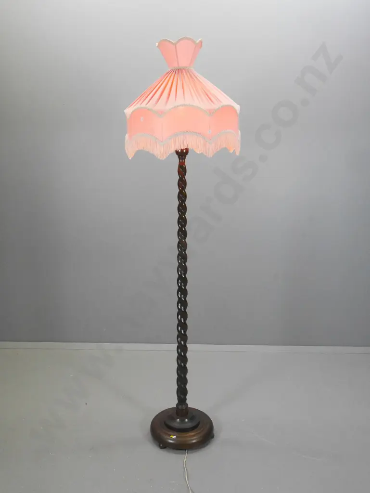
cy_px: 246
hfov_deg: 44.2
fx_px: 456
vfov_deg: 56.8
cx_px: 185
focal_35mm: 32
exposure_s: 1/160
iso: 3200
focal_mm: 16
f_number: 5.6
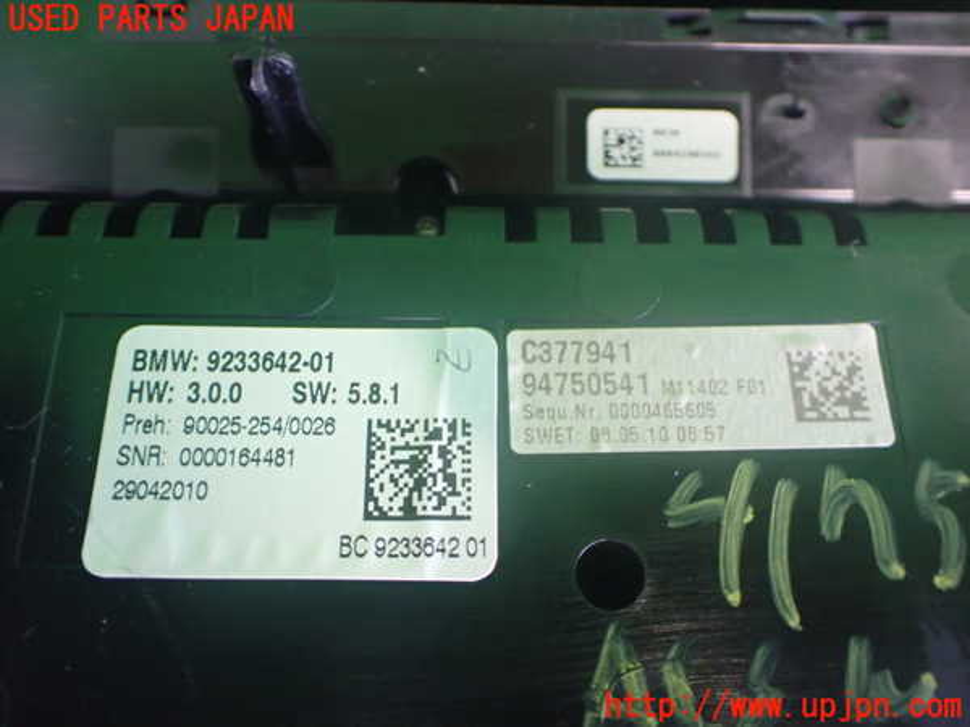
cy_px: 364
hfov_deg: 60.0
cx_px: 485
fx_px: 841
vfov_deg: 46.8
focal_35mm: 30
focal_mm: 5.4
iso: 800
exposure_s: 1/60
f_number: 2.3
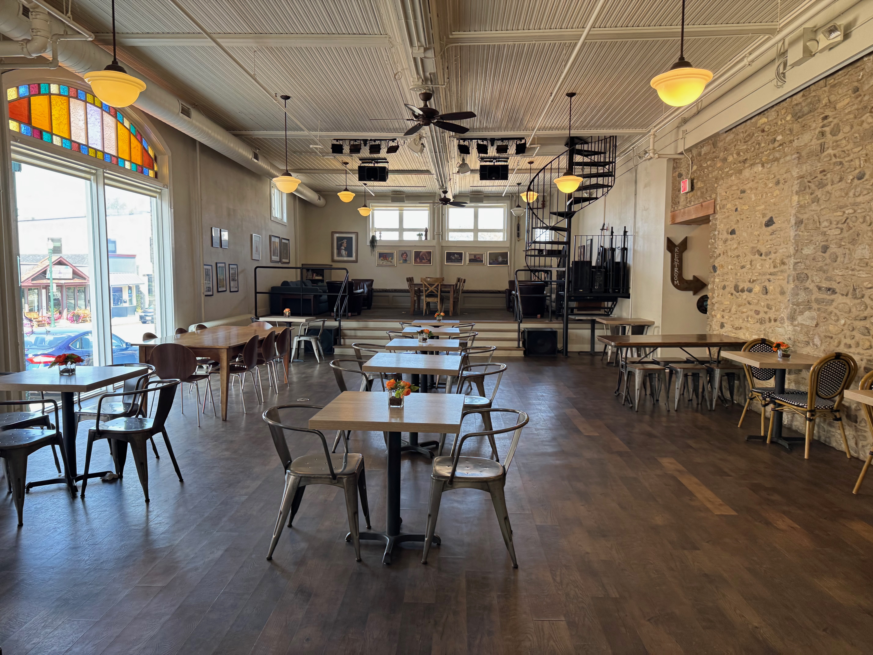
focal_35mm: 24
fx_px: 605
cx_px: 436
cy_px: 328
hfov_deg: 71.6
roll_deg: -0.5
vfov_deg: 56.8
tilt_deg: -3.9
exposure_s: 1/120
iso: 160
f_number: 1.78
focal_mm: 6.76
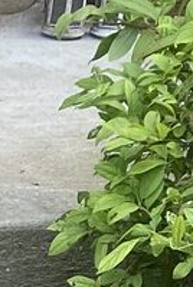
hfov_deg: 6.1
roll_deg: -2.9
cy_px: 1139
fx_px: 1731
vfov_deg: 7.2
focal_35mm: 216
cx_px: -281
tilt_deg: -41.1
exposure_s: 1/788
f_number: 1.8
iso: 32
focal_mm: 4.25
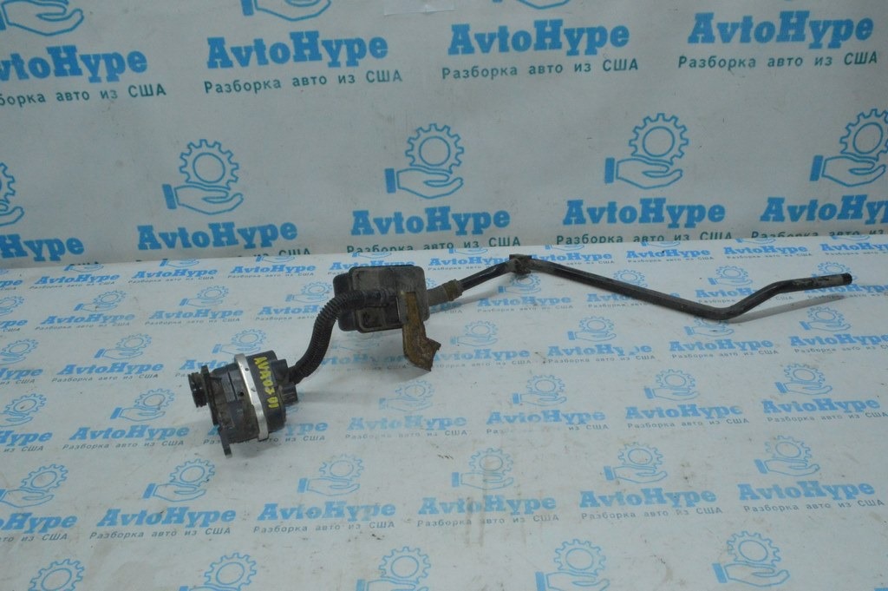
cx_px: 444
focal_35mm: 30
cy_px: 296
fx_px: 739
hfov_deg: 62.0
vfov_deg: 43.5
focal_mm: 20
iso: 5600
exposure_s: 1/200
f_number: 16
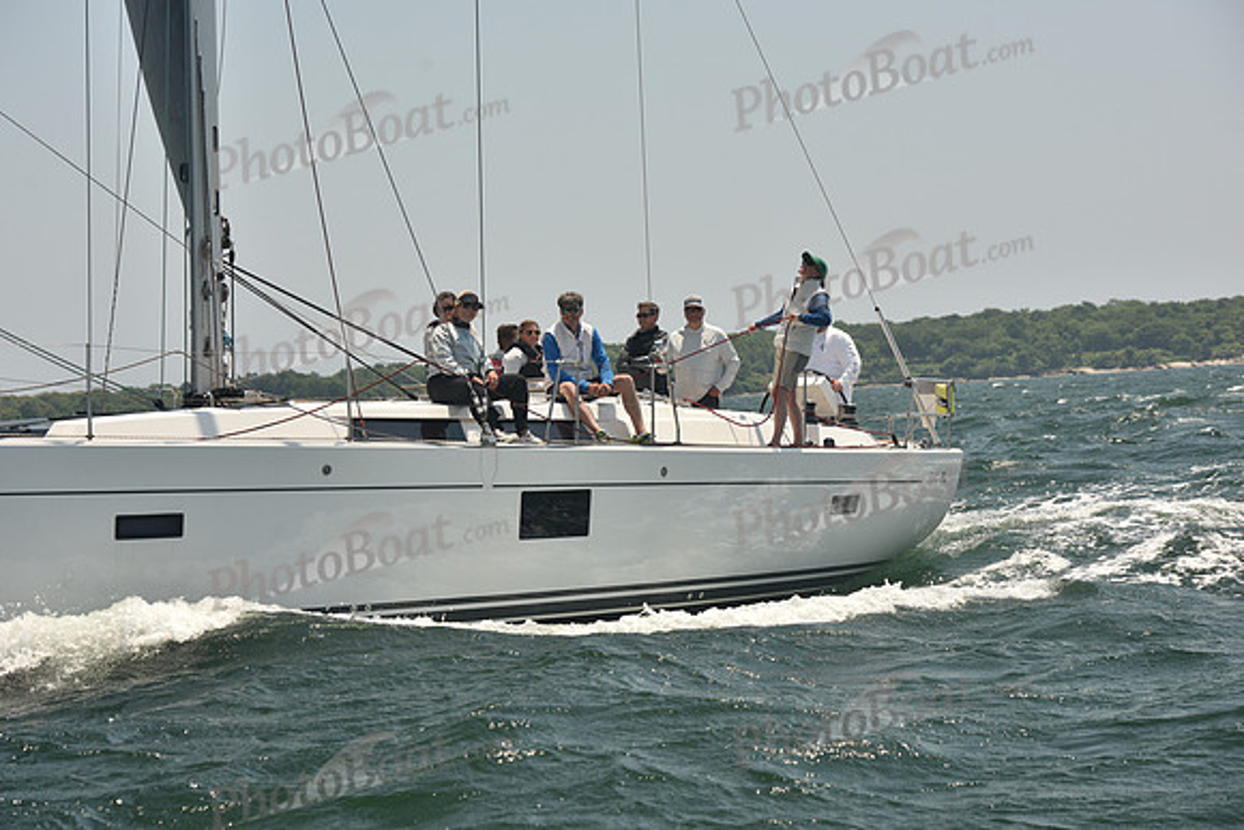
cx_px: 622
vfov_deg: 14.4
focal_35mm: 95
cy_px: 415
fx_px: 3283
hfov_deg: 21.5
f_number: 7.1
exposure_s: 1/640
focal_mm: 95
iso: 250
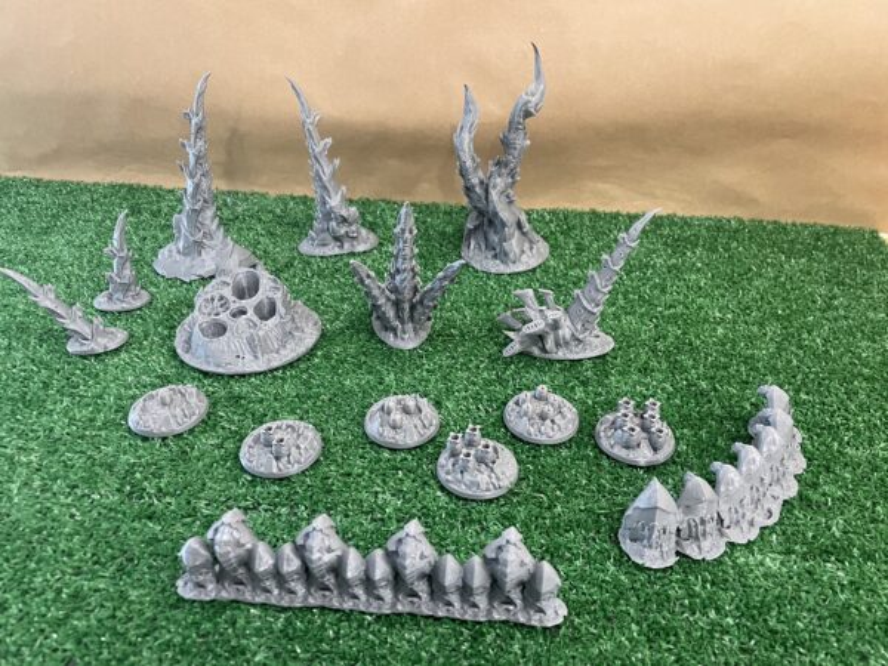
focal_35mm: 26
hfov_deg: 67.3
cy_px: 333
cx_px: 444
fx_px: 667
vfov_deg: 53.1
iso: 500
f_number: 1.6
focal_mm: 4.2
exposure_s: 1/60
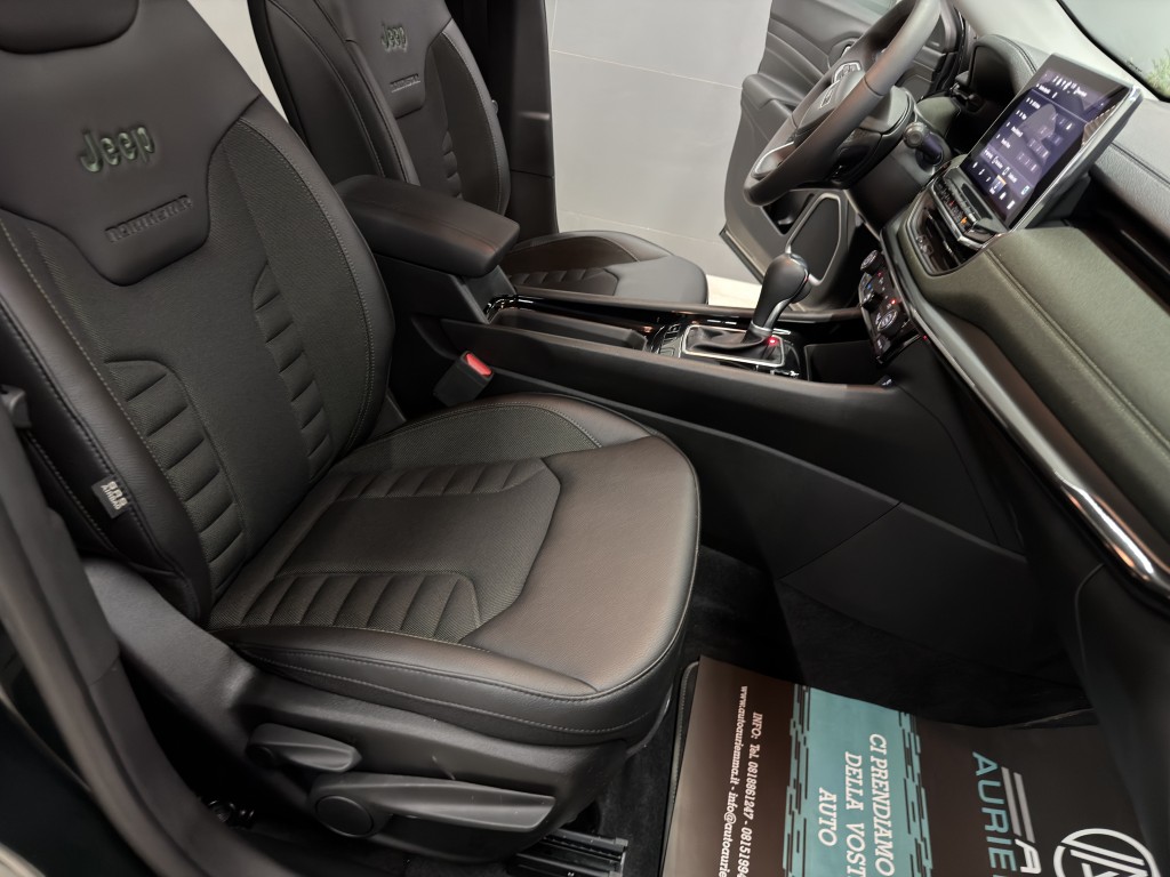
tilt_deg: -32.0
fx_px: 811
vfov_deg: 56.8
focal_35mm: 24
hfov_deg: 71.6
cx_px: 585
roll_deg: -10.9
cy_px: 438
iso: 640
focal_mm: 6.76
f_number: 1.78
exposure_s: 1/17
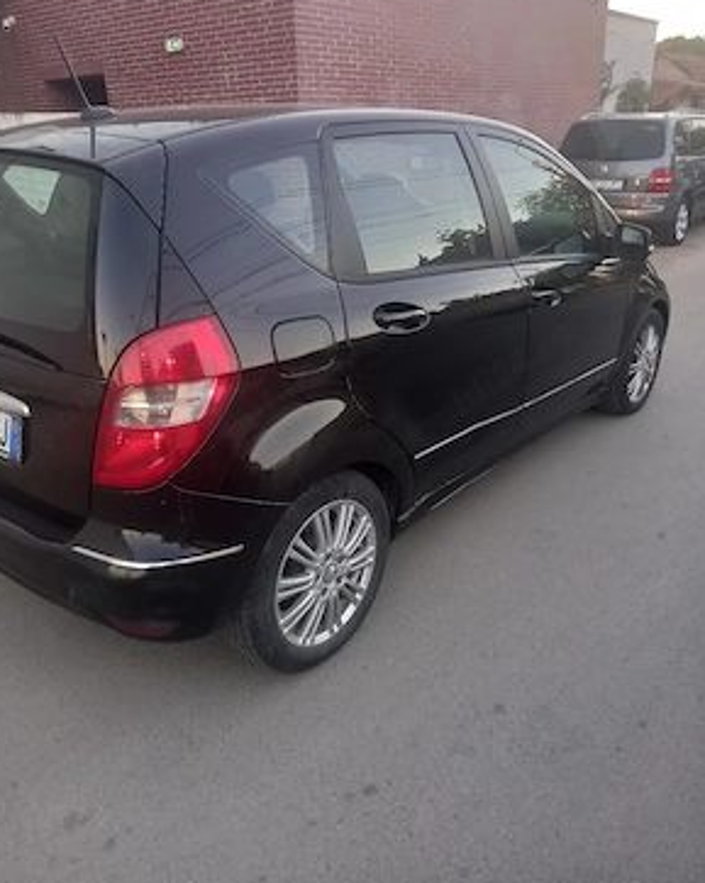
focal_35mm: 27
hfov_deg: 53.1
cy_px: 412
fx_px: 705
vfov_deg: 64.0
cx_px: 351
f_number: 2
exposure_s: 1/50
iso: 100
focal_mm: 4.6
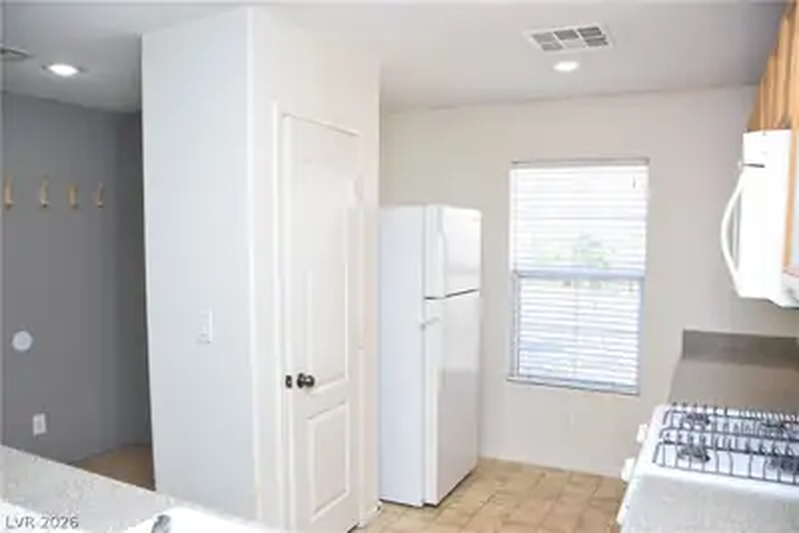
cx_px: 400
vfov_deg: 48.0
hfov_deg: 67.4
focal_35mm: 27
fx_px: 599
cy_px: 266
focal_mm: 18
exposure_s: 1/100
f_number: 5
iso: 400
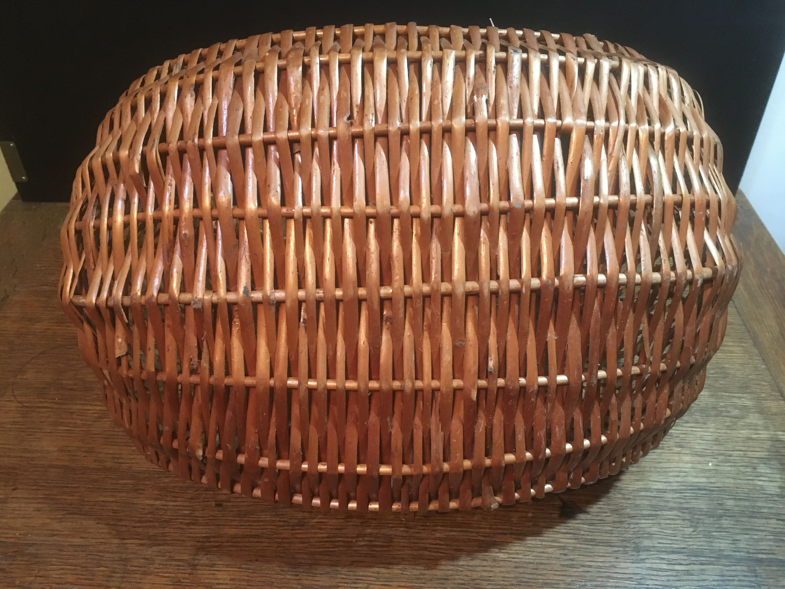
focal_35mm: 29
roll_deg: +0.9
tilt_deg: -39.5
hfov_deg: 61.7
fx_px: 658
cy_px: 294
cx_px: 392
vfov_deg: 48.2
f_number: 2.2
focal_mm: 4.15
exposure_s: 1/17
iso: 250
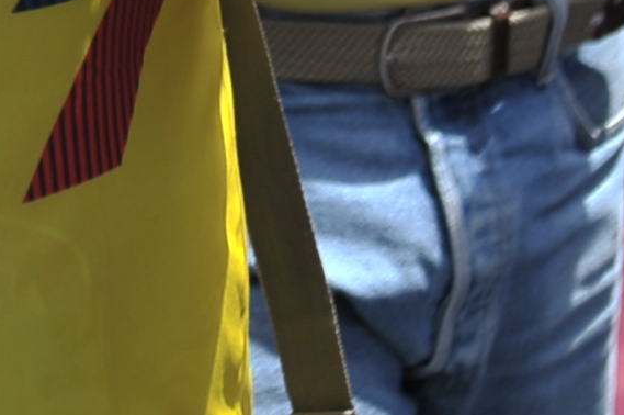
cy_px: -745
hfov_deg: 7.3
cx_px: -969
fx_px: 4536
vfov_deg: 5.0
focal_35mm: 262
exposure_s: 1/800
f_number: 2.8
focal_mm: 35
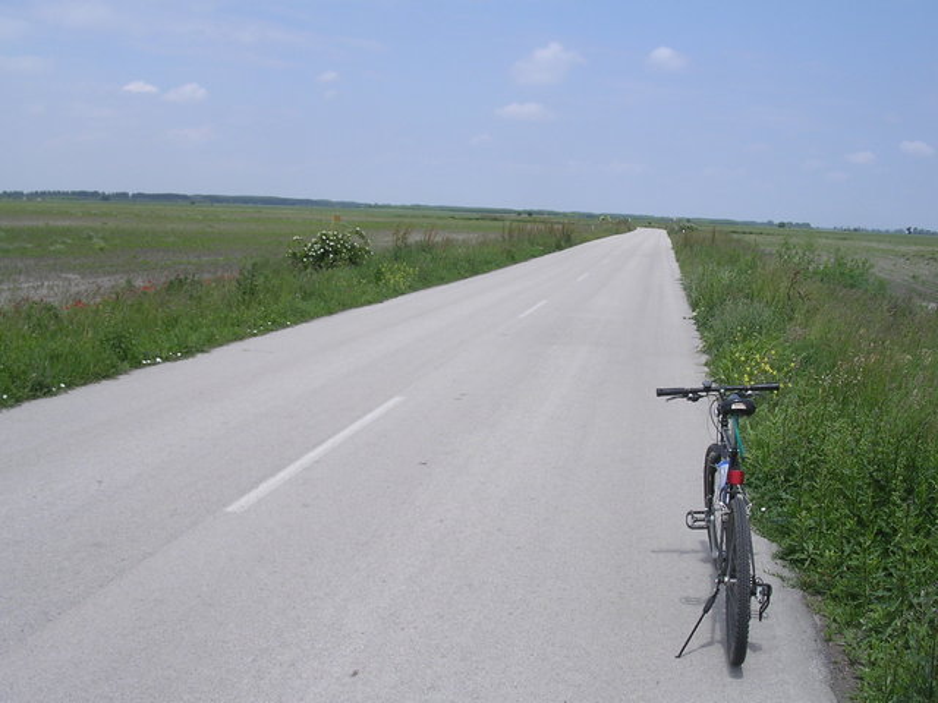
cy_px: 352
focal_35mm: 38
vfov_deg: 37.7
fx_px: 1030
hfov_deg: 49.0
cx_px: 469
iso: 100
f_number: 5.6
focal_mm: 5.8
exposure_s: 1/343
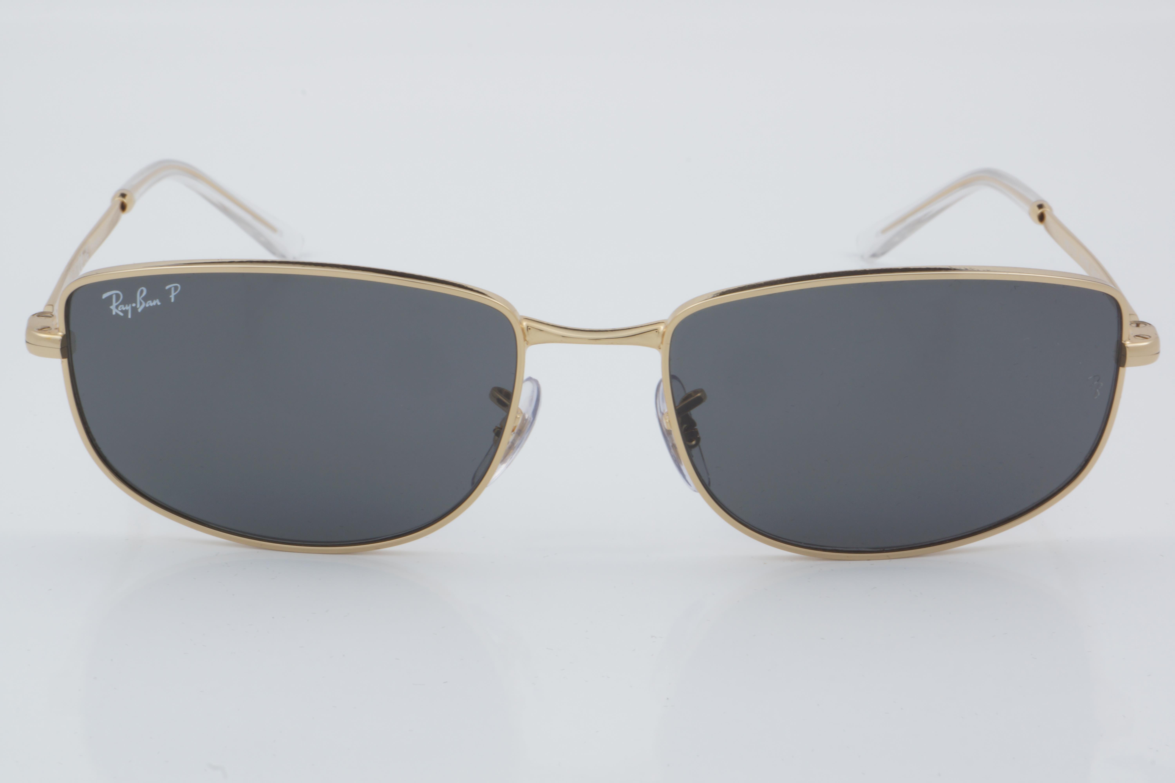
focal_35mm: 82
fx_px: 2692
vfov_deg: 16.6
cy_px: 392
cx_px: 588
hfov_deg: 24.6
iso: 100
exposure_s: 1/4
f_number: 32
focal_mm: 55
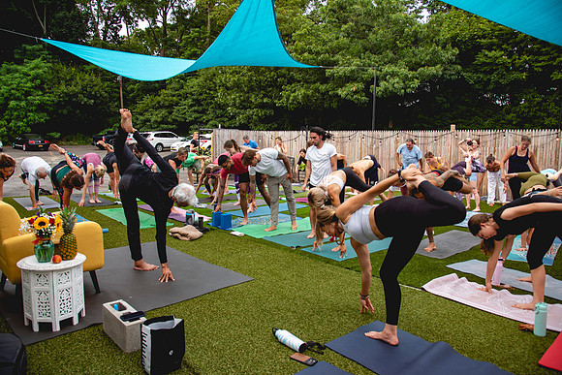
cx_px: 281
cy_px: 188
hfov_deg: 73.7
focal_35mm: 24
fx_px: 375
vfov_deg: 53.2
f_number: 5
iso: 200
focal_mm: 24
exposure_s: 1/125
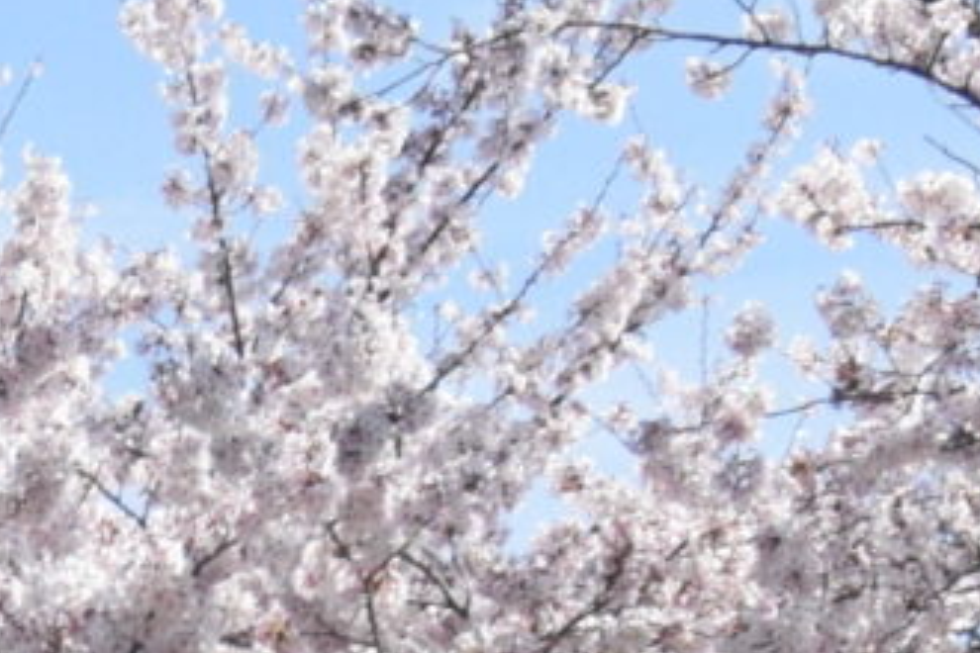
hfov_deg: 7.1
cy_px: 1290
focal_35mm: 279
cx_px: -1025
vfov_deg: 4.8
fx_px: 7594
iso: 1600
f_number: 6.3
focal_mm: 24
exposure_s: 1/4000
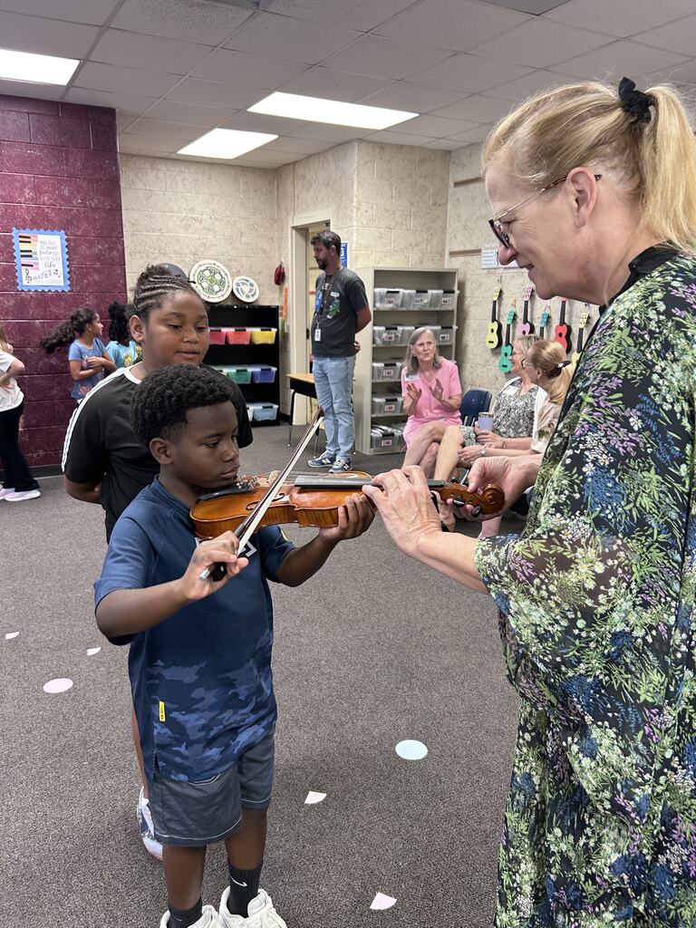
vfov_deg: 67.3
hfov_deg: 53.1
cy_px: 464
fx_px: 697
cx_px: 348
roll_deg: +0.5
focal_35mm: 26
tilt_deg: -11.2
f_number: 1.5
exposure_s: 1/60
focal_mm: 5.7
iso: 125
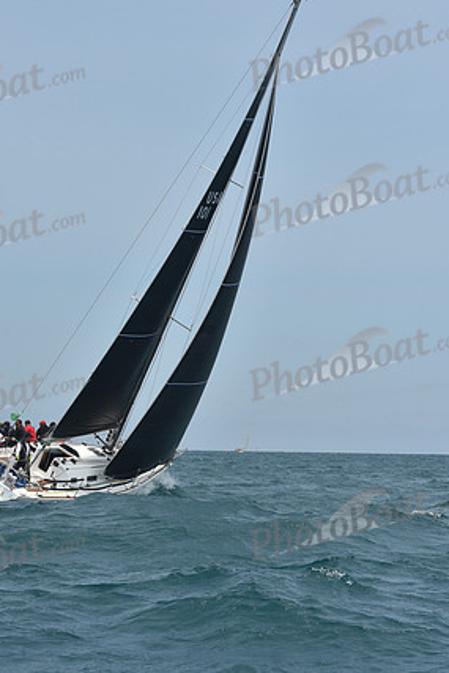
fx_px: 1776
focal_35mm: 95
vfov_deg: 21.4
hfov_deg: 14.4
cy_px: 301
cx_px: 168
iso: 250
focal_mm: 70
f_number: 10
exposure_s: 1/800
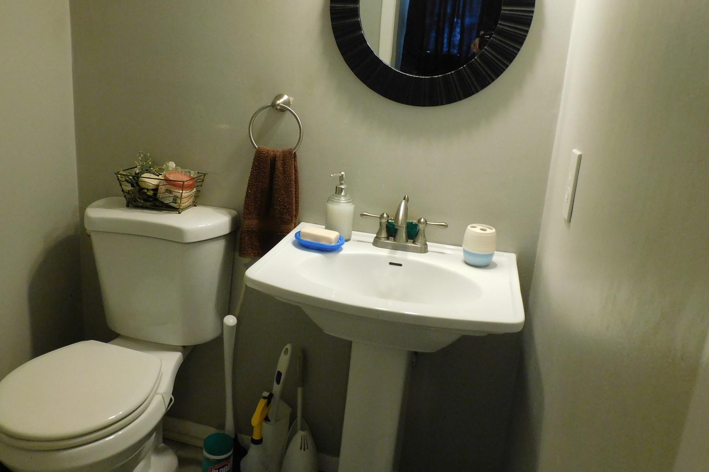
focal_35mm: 29
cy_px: 207
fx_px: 571
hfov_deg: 63.5
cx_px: 322
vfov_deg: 44.9
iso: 400
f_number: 3.3
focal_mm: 4.3
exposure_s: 1/30
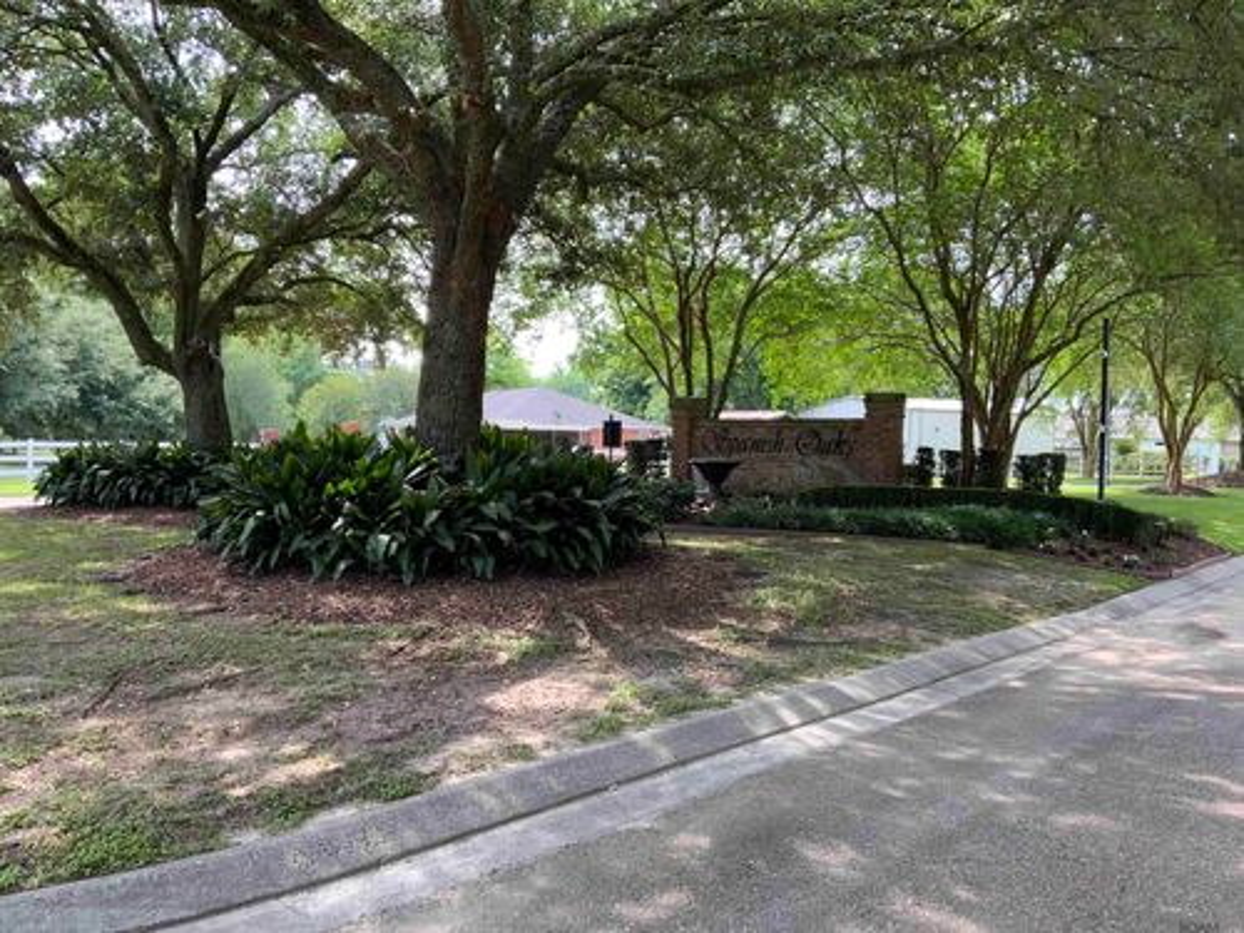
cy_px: 466
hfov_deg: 61.7
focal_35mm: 29
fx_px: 1042
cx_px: 622
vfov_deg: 48.2
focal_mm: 3
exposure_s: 1/128
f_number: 1.8
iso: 16
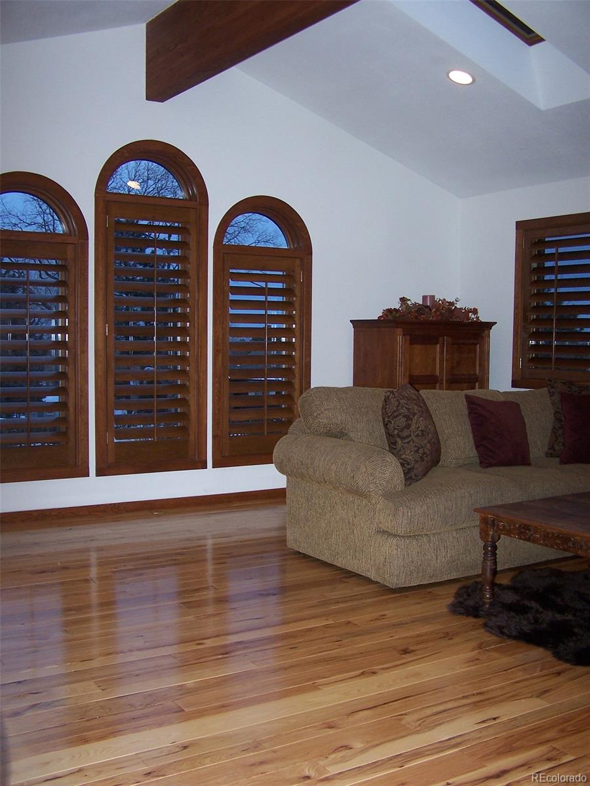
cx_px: 295
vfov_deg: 49.0
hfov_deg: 37.7
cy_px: 393
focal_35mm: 38
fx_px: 864
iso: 140
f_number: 2.8
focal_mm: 6.3
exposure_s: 1/60
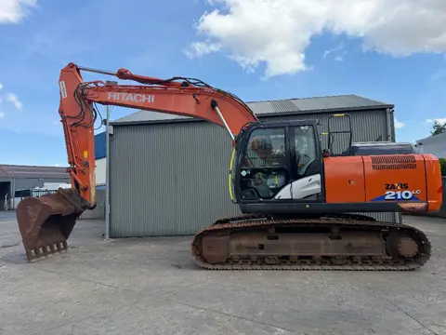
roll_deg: +1.2
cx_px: 223
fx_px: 309
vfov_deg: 56.8
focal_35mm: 24
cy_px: 168
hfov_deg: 71.6
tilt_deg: +4.3
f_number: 1.78
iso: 80
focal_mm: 6.76
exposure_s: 1/2611
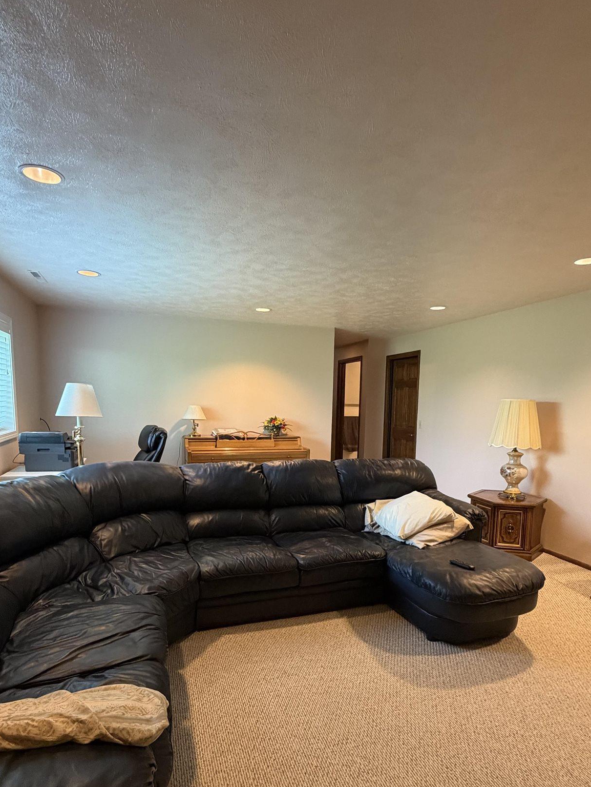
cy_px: 457
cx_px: 296
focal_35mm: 20
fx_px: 455
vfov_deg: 81.1
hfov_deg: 66.0
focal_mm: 2.22
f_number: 2.2
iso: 320
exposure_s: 1/60
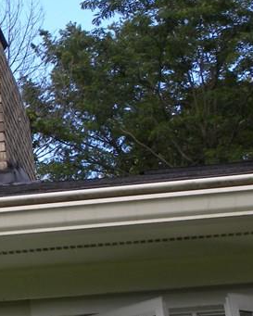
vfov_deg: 16.0
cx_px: -183
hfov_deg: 12.0
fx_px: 1123
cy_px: 115
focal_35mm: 120
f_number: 4
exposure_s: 1/162
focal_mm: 7.3
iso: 64
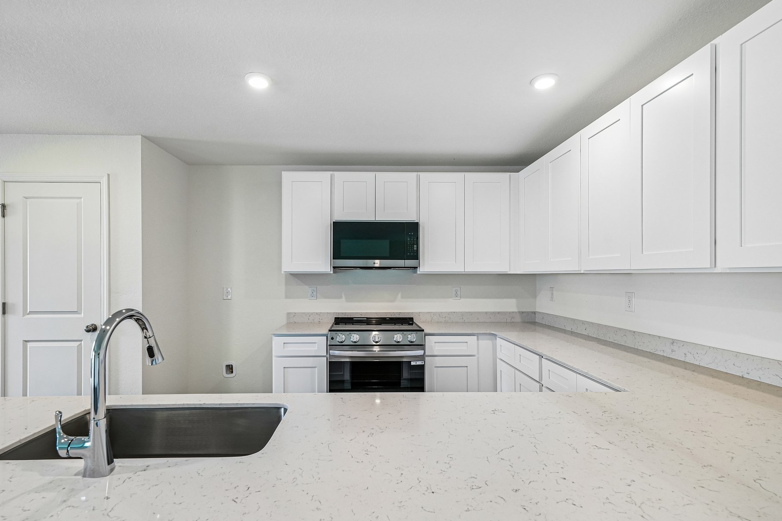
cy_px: 285
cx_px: 366
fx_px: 347
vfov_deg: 73.6
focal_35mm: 16
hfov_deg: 96.6
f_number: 8
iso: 400
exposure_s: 1/15
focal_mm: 14
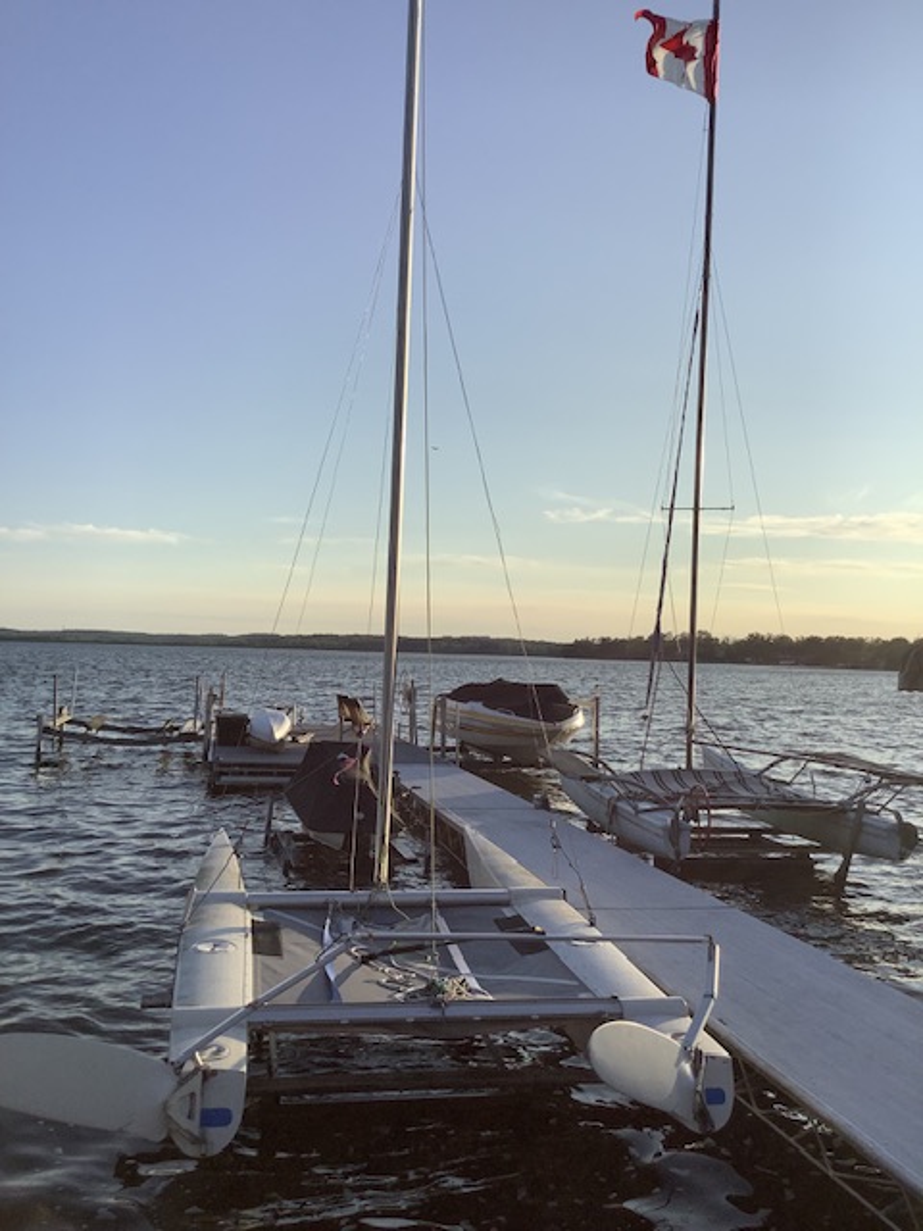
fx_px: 1102
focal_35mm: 31
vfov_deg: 58.4
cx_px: 462
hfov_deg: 45.4
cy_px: 616
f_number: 2.4
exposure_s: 1/1852
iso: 25
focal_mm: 3.3
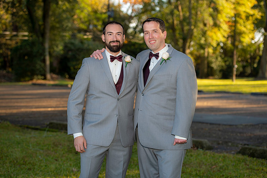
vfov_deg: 17.3
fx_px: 586
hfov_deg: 25.7
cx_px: 133
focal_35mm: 79
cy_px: 89
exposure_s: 1/250
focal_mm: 78
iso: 200
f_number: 3.5
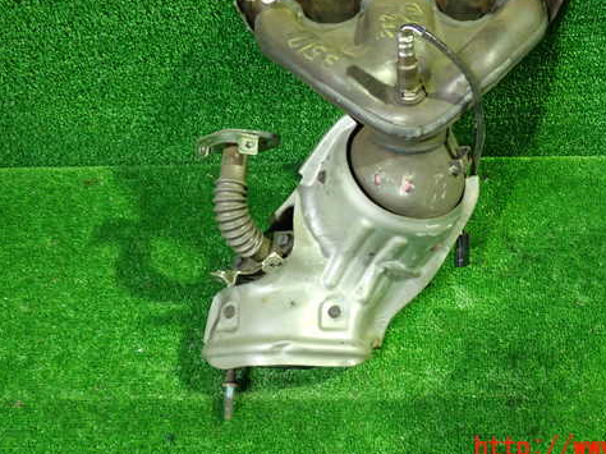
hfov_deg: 48.5
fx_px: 665
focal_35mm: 38
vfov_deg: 37.5
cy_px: 176
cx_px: 380
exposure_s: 1/30
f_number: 2.3
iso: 800
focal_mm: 5.4
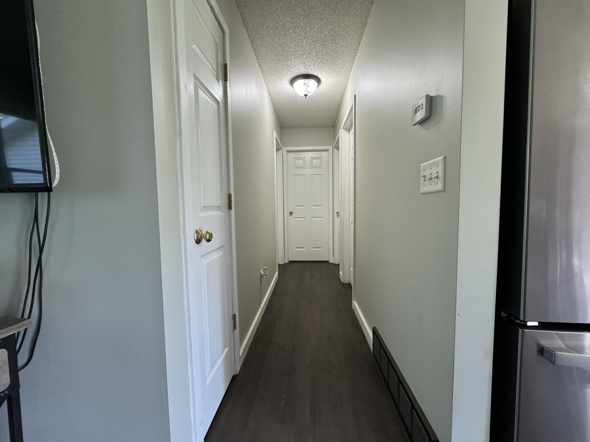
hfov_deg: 102.1
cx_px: 295
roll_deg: +0.6
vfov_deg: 85.7
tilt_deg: -4.0
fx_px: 239
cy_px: 221
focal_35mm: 14
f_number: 2.2
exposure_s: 1/84
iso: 320
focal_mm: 2.22
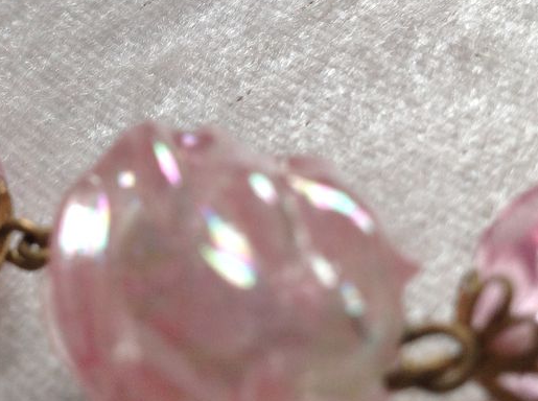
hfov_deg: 28.2
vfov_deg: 21.0
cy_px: 26
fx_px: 1055
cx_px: 132
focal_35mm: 68
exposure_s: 1/120
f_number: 2.4
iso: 80
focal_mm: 4.28
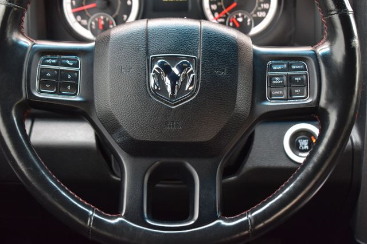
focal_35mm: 72
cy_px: 122
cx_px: 184
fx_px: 734
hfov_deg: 28.1
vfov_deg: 18.9
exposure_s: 1/15
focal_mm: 48
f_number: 6.3
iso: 640
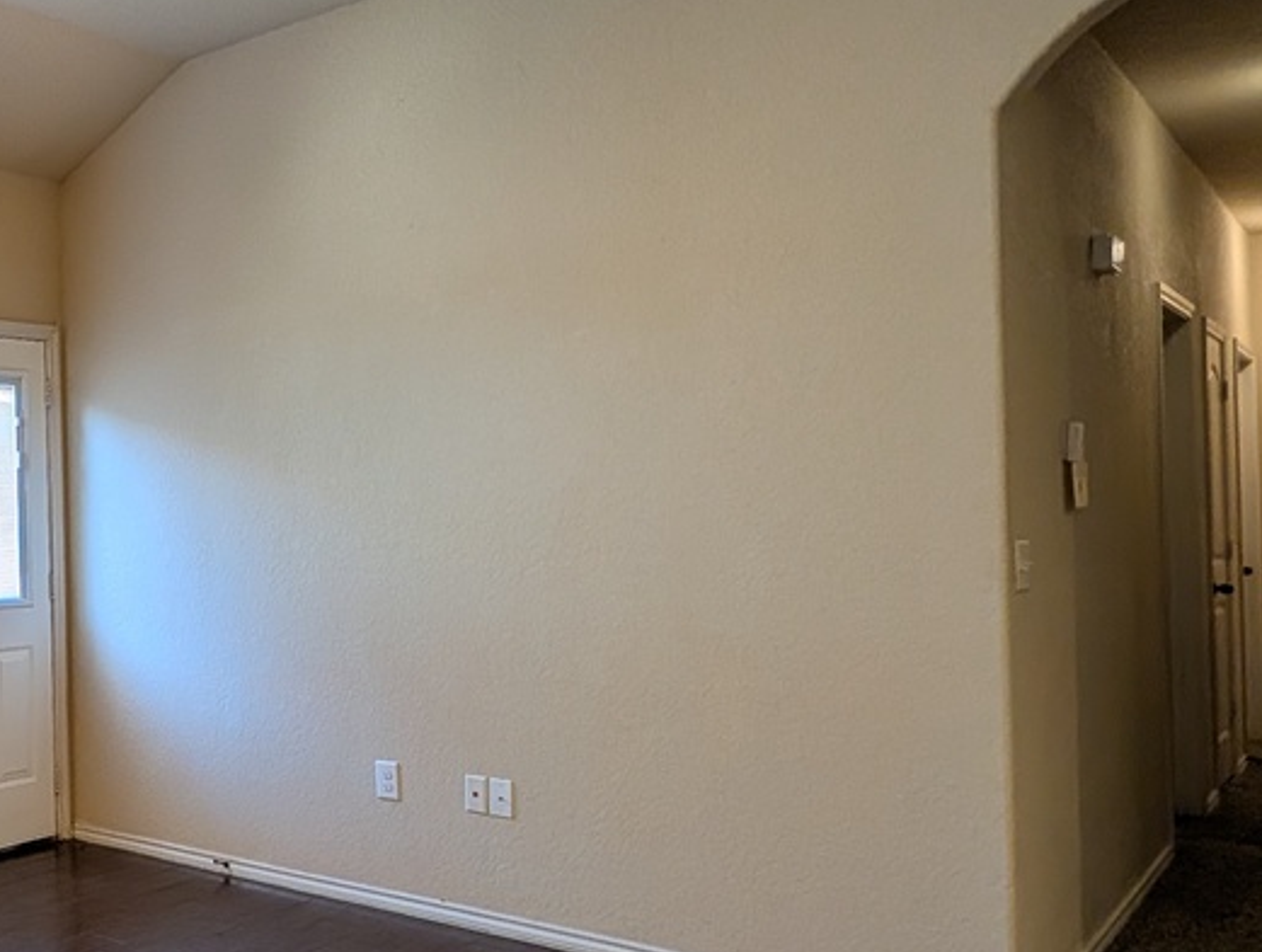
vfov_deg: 43.1
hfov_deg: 45.7
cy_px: 516
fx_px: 1206
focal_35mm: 33
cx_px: -24
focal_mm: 2.02
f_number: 1.7
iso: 88
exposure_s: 1/60
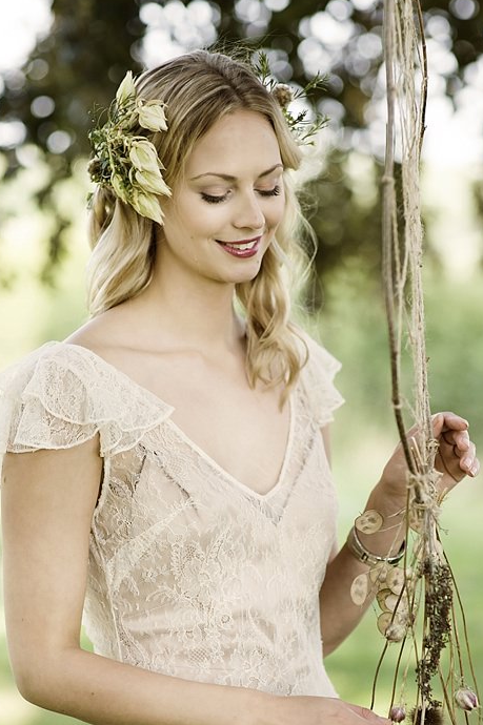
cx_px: 270
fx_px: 2237
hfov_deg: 12.3
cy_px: 443
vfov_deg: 18.4
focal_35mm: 111
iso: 800
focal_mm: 85
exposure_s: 1/1250
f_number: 2.5
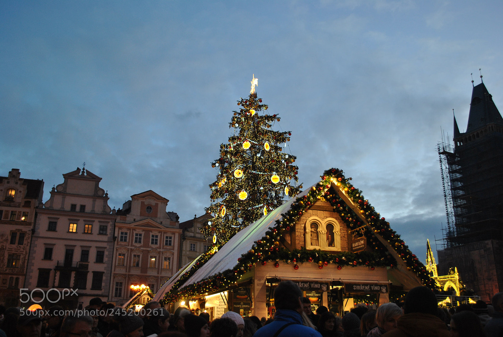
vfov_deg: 40.1
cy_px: 168
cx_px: 252
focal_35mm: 33
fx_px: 462
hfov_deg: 57.2
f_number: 3.8
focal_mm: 22
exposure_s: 1/30
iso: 280
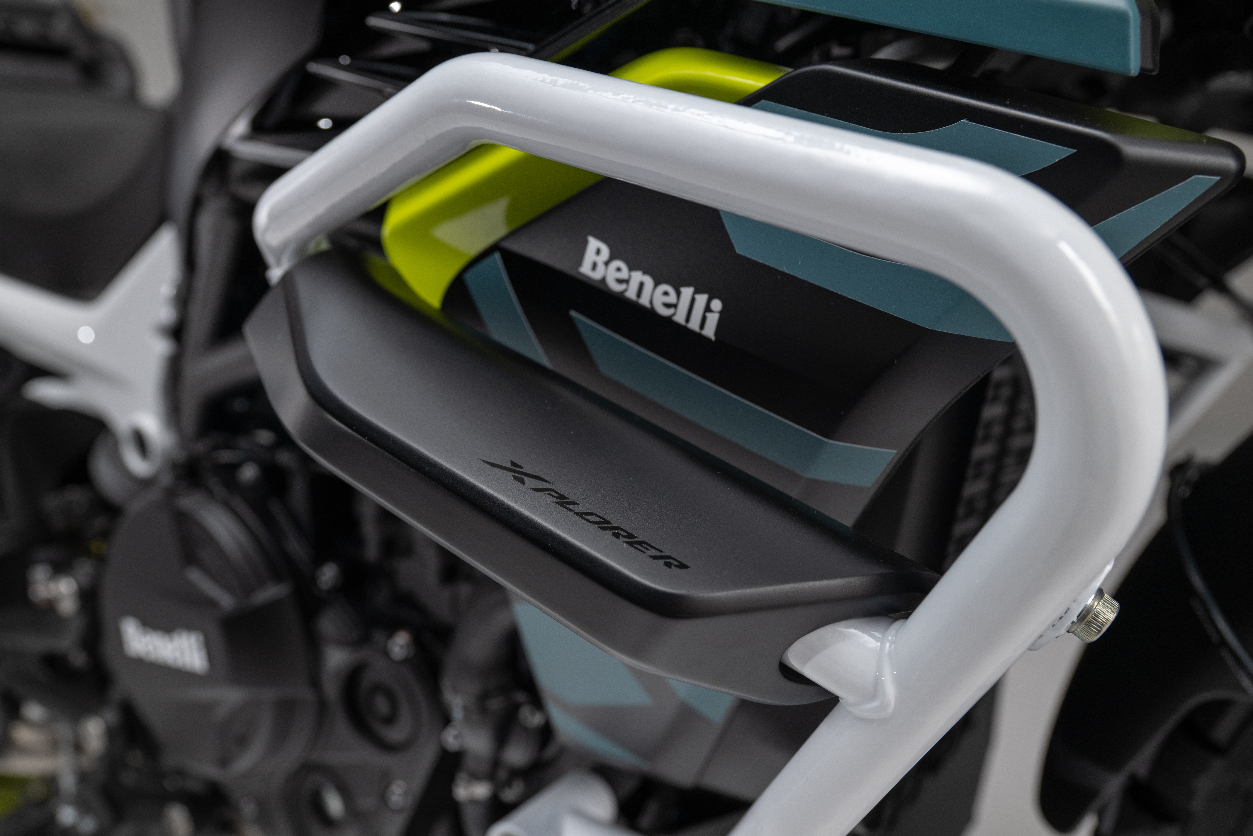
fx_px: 1061
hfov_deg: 61.1
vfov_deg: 43.0
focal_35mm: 30
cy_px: 418
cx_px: 626
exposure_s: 1/30
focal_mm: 30.5
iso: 500
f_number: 5.6
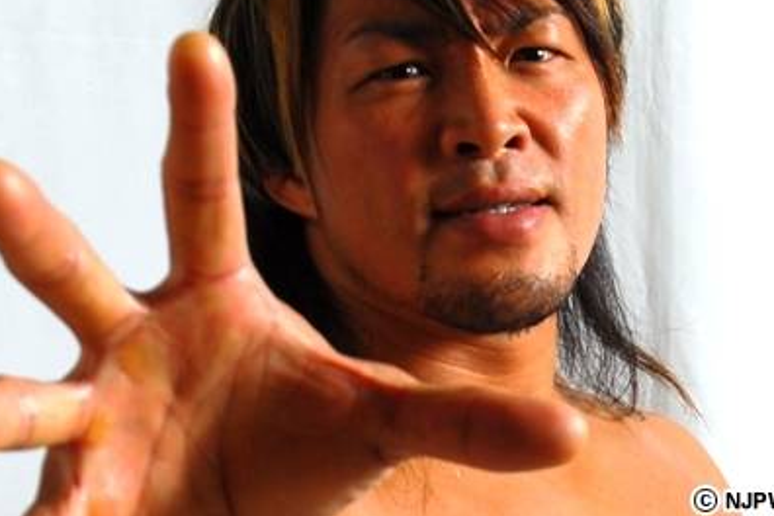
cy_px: 229
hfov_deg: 37.8
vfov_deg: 25.7
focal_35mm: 53
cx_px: 364
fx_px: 1130
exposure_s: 1/160
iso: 100
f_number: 9
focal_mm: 31
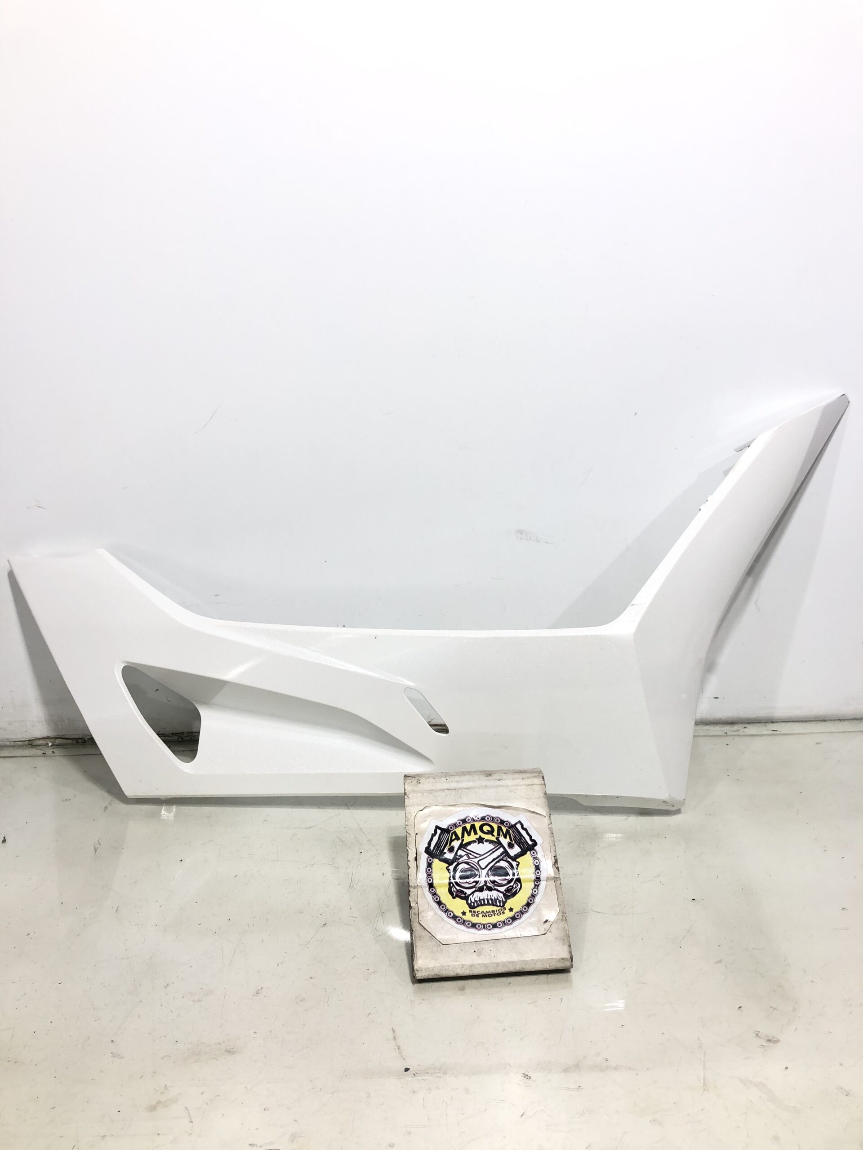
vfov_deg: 63.4
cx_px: 432
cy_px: 575
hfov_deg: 49.7
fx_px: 931
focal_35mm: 28
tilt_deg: -13.1
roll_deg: +1.2
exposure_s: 1/100
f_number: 1.8
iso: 40
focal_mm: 3.99
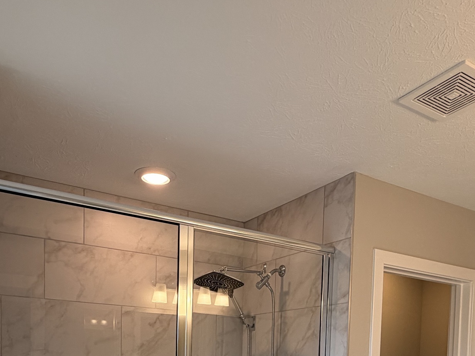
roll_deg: -1.5
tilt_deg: -4.4
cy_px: 393
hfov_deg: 52.6
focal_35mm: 35
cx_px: 241
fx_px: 480
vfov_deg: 34.9
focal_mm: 2.22
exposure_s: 1/120
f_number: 2.2
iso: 80
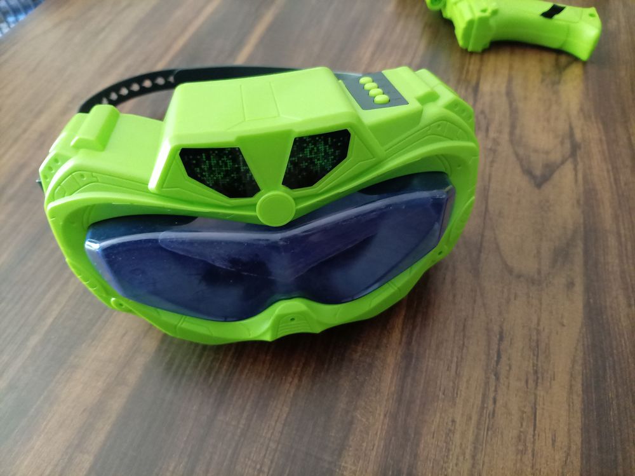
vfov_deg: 54.8
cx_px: 318
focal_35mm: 25
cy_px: 238
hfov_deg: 69.4
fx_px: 458
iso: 1606
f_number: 1.8
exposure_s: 1/16.7
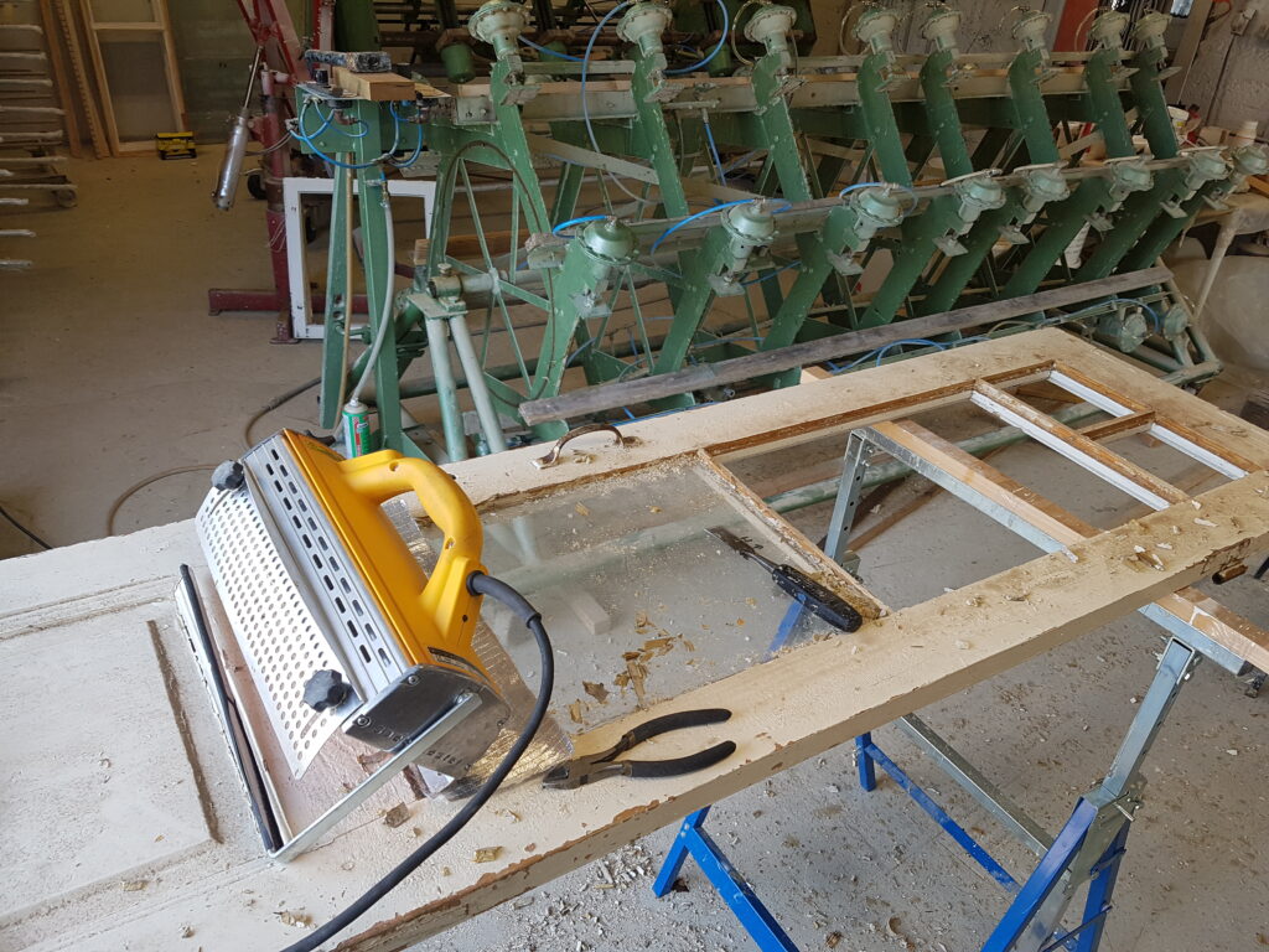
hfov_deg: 67.3
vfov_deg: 53.1
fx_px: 953
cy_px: 476
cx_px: 634
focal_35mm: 26
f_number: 1.7
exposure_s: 1/115
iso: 50
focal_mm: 4.2
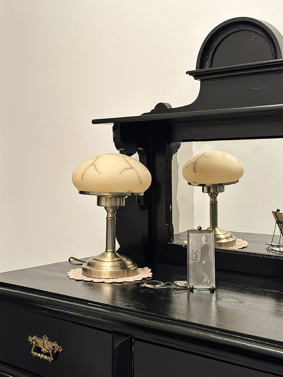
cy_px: 188
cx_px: 142
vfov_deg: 39.7
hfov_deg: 30.3
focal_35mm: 48
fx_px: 523
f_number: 1.78
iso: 200
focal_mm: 6.86
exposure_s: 1/50
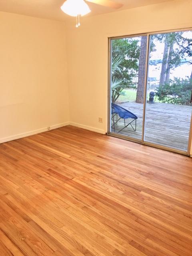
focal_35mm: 29
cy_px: 128
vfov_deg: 61.7
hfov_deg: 48.2
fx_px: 214
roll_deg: -0.6
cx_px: 96
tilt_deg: -13.5
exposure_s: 1/15
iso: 50
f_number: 2.2
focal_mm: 4.15
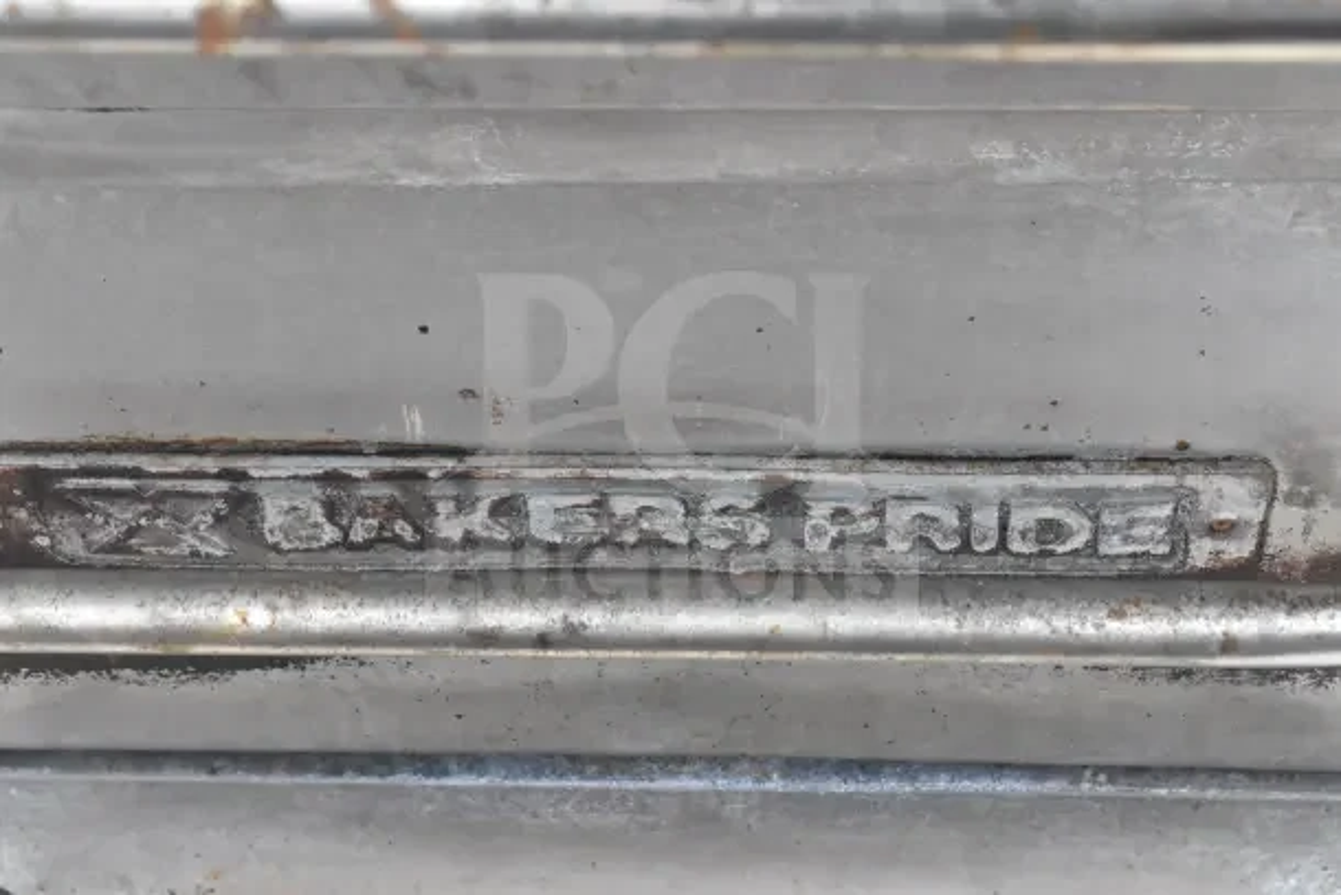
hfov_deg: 24.6
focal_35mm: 82
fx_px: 3074
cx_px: 670
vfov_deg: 16.6
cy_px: 448
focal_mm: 55
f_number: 14
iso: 6400
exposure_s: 1/800
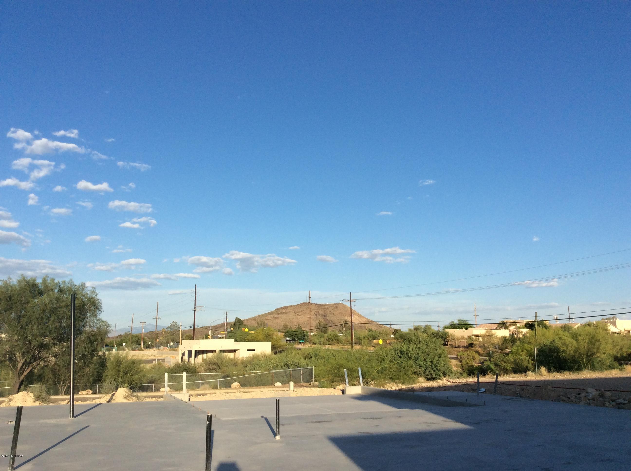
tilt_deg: +9.0
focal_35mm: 32
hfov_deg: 56.9
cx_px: 316
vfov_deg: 44.1
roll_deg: +1.7
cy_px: 236
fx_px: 582
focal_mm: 3.3
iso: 32
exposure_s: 1/1431
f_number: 2.4
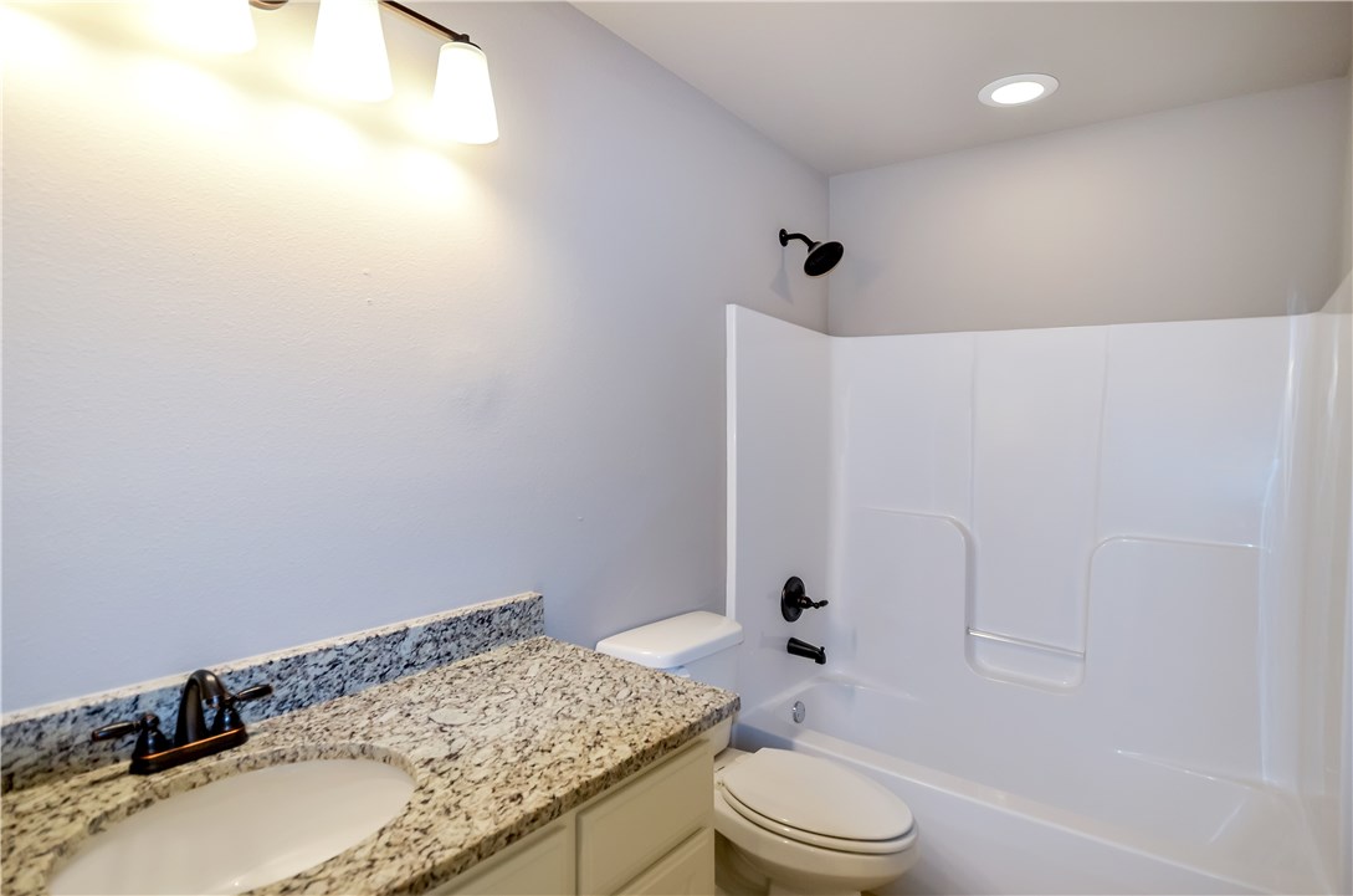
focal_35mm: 18
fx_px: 675
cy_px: 448
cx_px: 676
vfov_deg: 67.1
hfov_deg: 90.1
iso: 400
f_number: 3.8
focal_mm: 12
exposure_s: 1/125
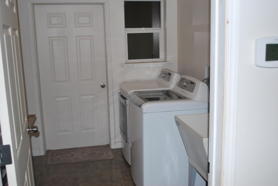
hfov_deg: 53.1
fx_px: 278
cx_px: 139
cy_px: 93
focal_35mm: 36
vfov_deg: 37.0
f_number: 4.2
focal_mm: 24
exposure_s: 1/60
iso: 200
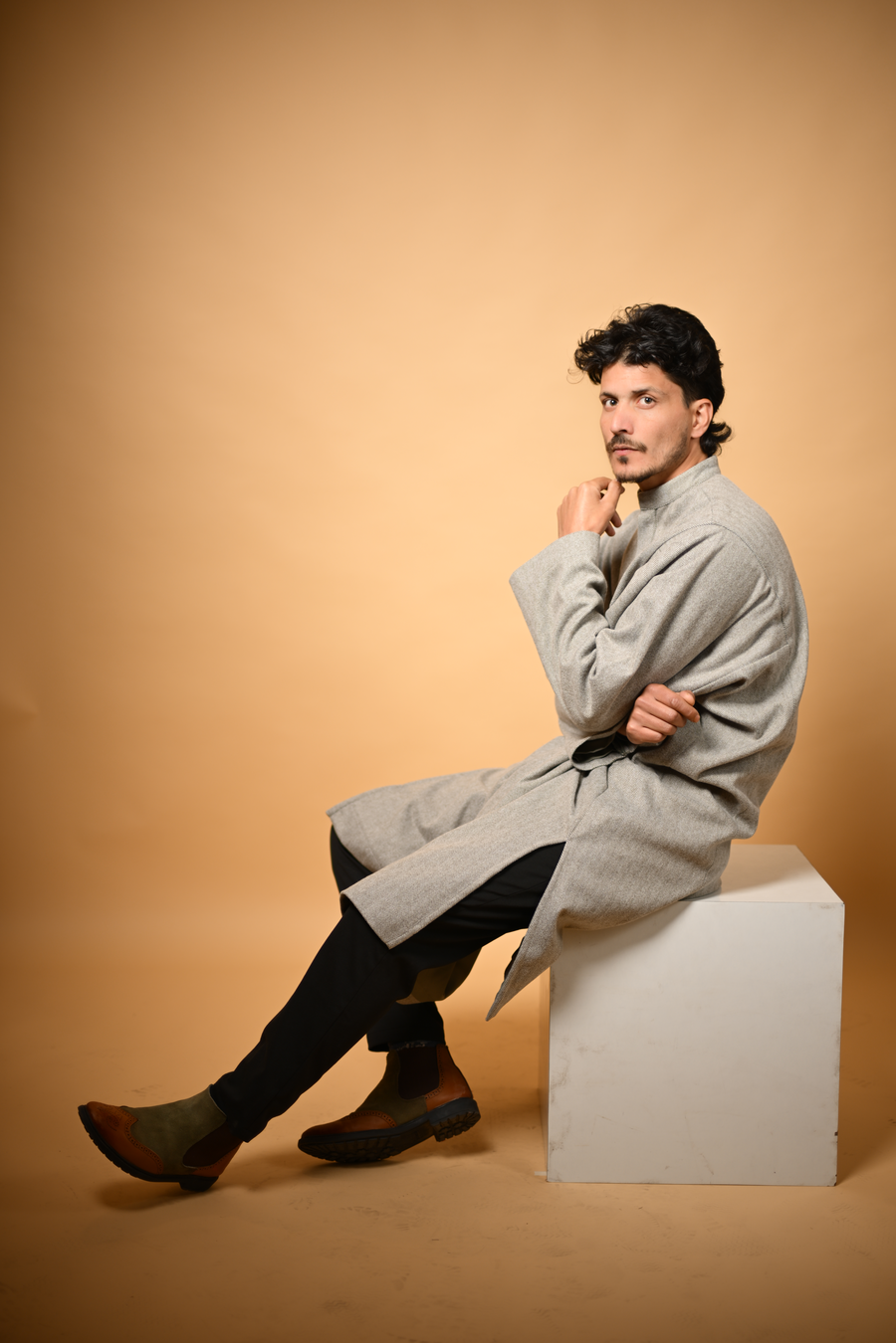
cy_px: 672
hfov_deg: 27.0
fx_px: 1867
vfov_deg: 39.6
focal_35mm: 50
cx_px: 448
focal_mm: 50
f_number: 1.4
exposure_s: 1/500
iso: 64
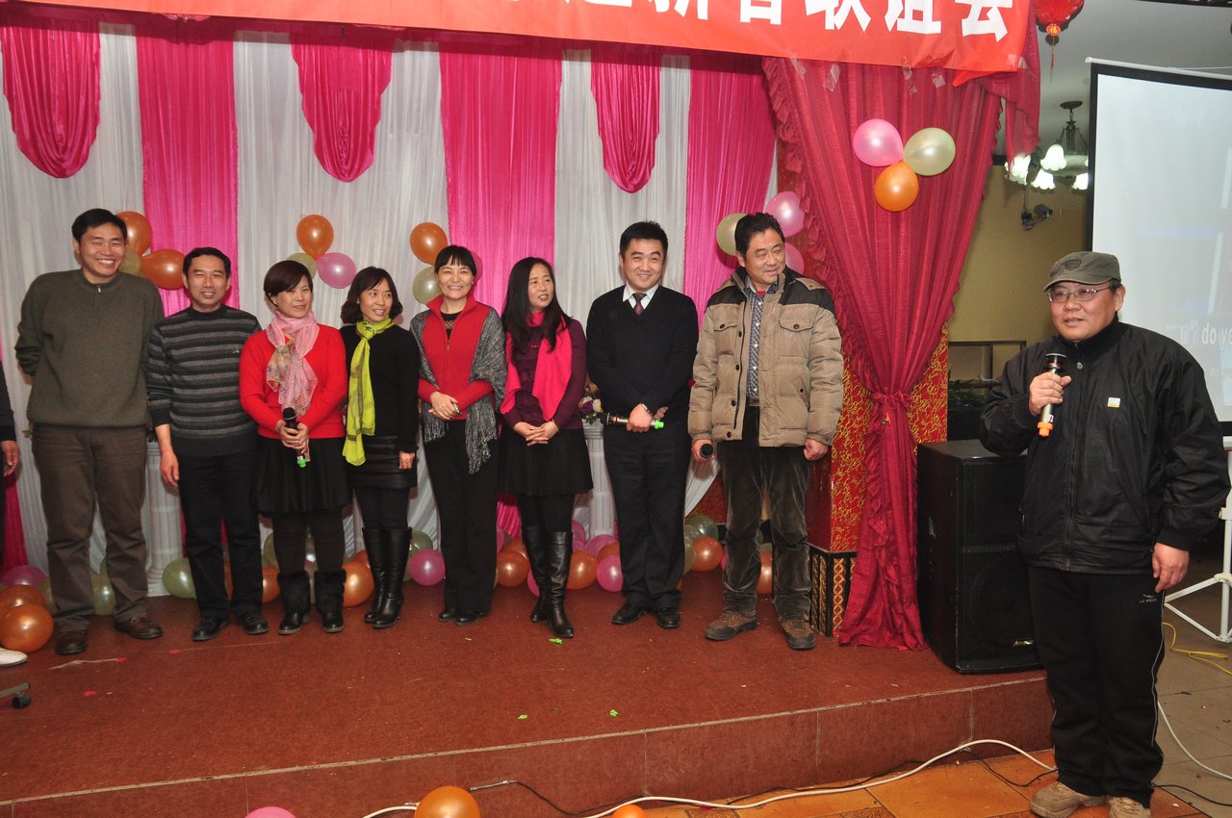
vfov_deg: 53.0
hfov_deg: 73.8
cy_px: 409
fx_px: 820
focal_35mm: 24
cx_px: 616
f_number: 6.3
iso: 800
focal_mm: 16
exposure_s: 1/60
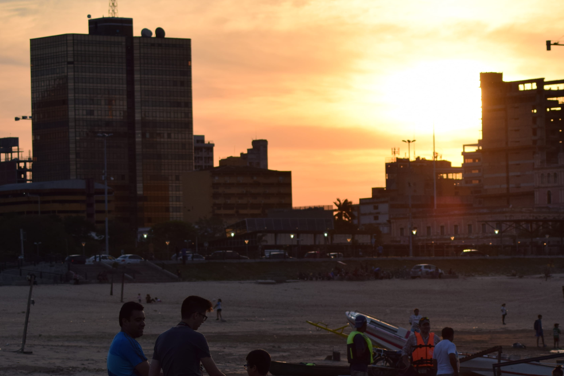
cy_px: 334
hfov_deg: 10.9
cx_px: 418
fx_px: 2945
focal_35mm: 188
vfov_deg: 7.3
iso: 200
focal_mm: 70
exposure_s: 1/800
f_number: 7.1
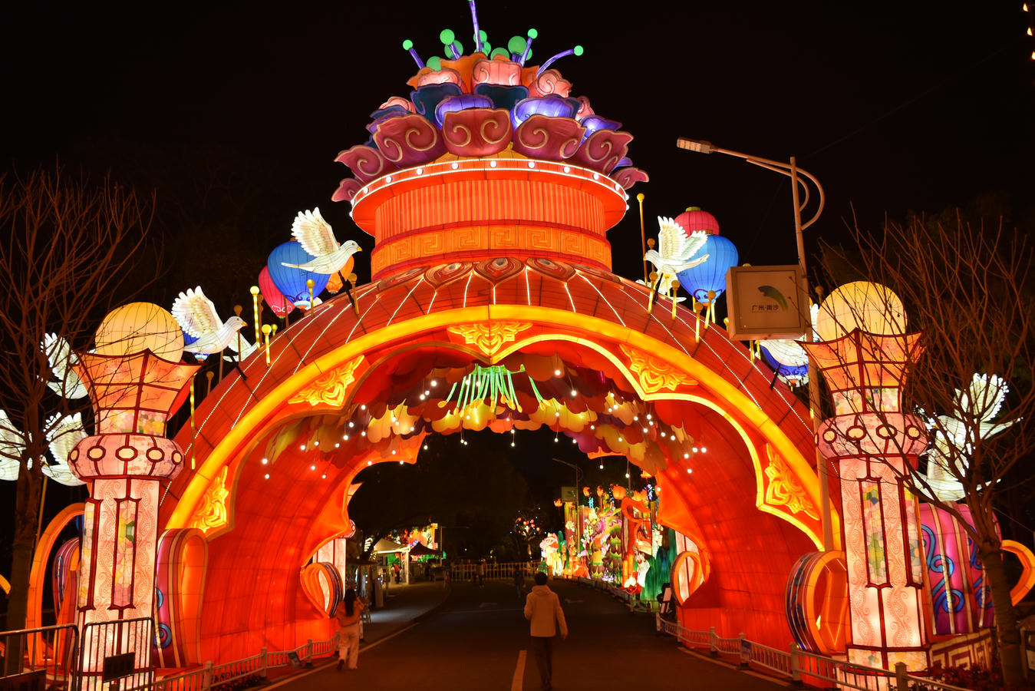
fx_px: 863
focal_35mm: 30
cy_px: 346
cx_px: 518
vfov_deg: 43.6
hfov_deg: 61.9
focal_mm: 20
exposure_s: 1/30
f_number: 3.5
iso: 320
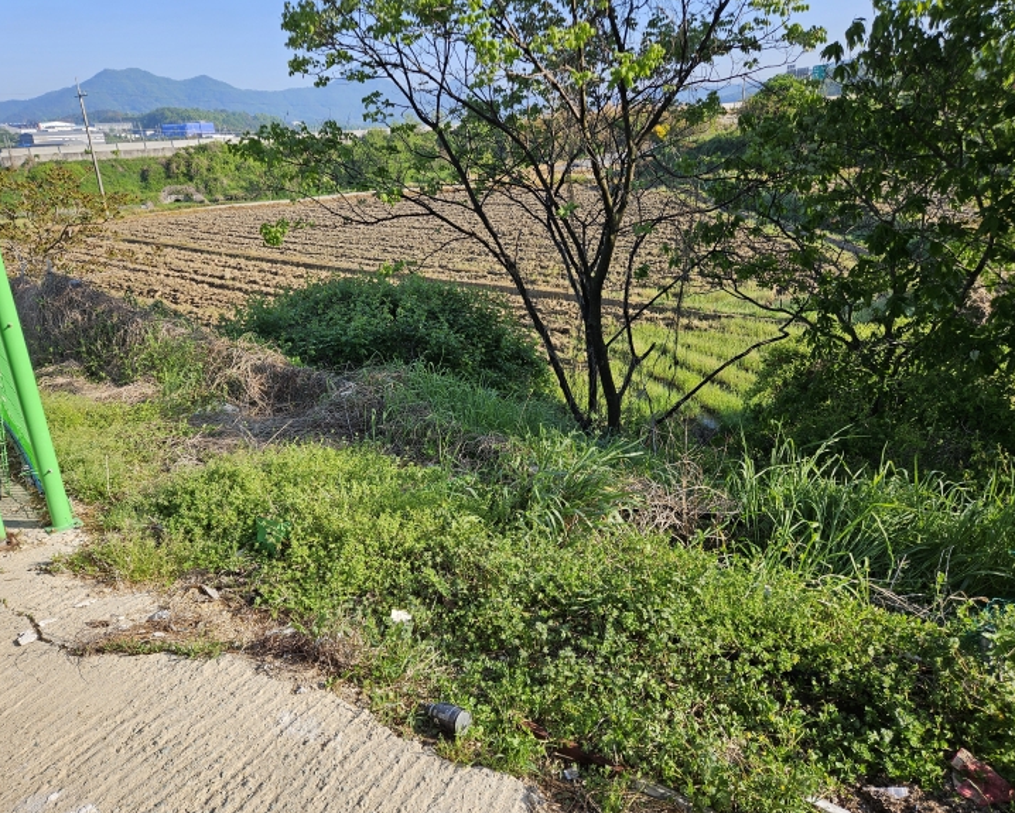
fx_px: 751
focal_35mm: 25
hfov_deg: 68.1
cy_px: 399
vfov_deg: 56.8
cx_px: 505
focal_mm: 5.4
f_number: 1.8
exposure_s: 1/1126
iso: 25
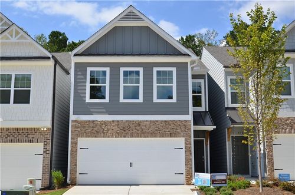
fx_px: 343
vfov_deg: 31.7
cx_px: 148
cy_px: 98
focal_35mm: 42
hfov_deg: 46.5
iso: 100
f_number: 8
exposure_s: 1/400
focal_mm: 28
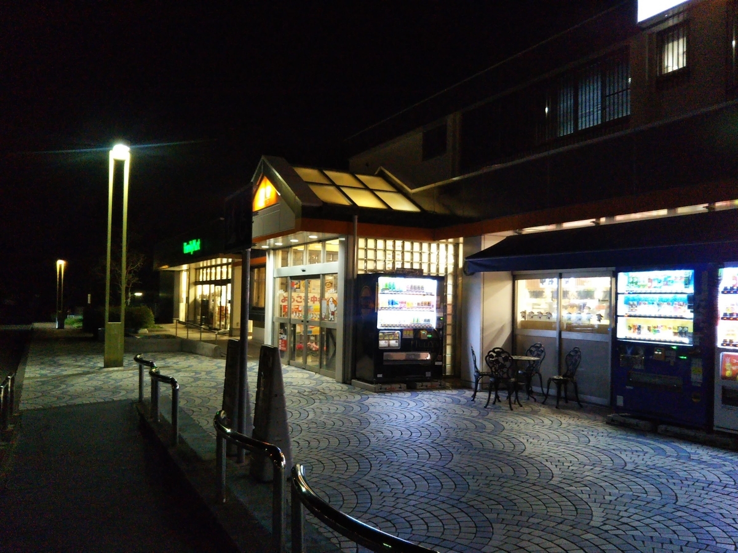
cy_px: 276
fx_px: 640
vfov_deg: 46.8
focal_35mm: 30
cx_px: 369
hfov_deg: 60.0
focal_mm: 4
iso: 374
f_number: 2.2
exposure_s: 1/23
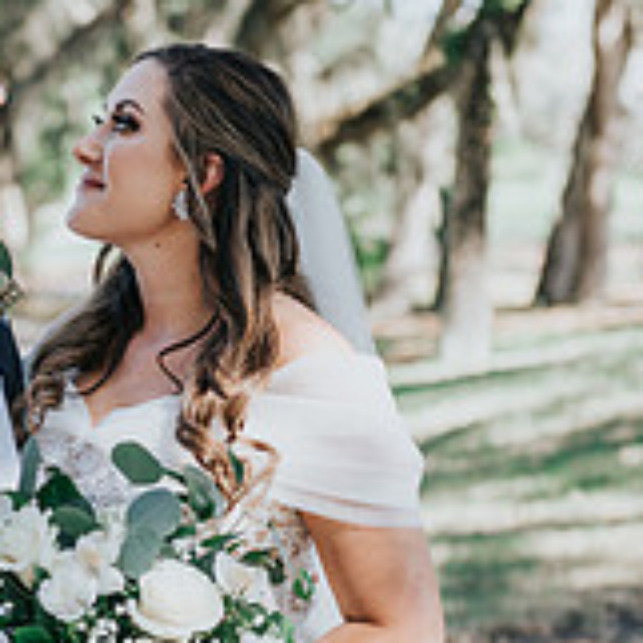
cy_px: 471
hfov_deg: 10.5
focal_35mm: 166
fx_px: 3489
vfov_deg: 10.5
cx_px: 140
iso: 125
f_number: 2.8
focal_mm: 70
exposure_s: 1/320
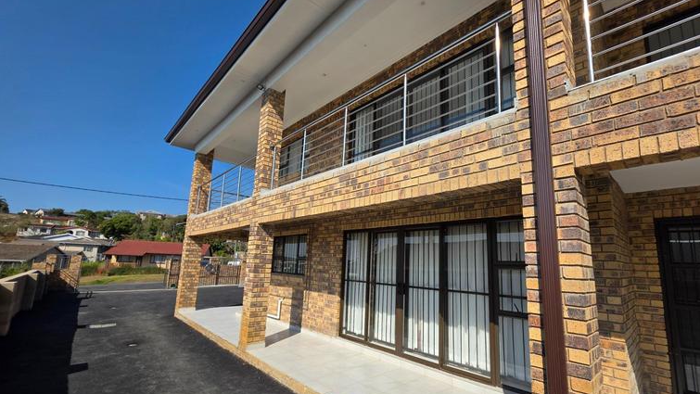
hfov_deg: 102.9
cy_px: 225
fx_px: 278
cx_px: 369
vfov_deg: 70.2
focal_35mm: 15
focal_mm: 2.2
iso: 40
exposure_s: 1/2314
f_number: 1.9
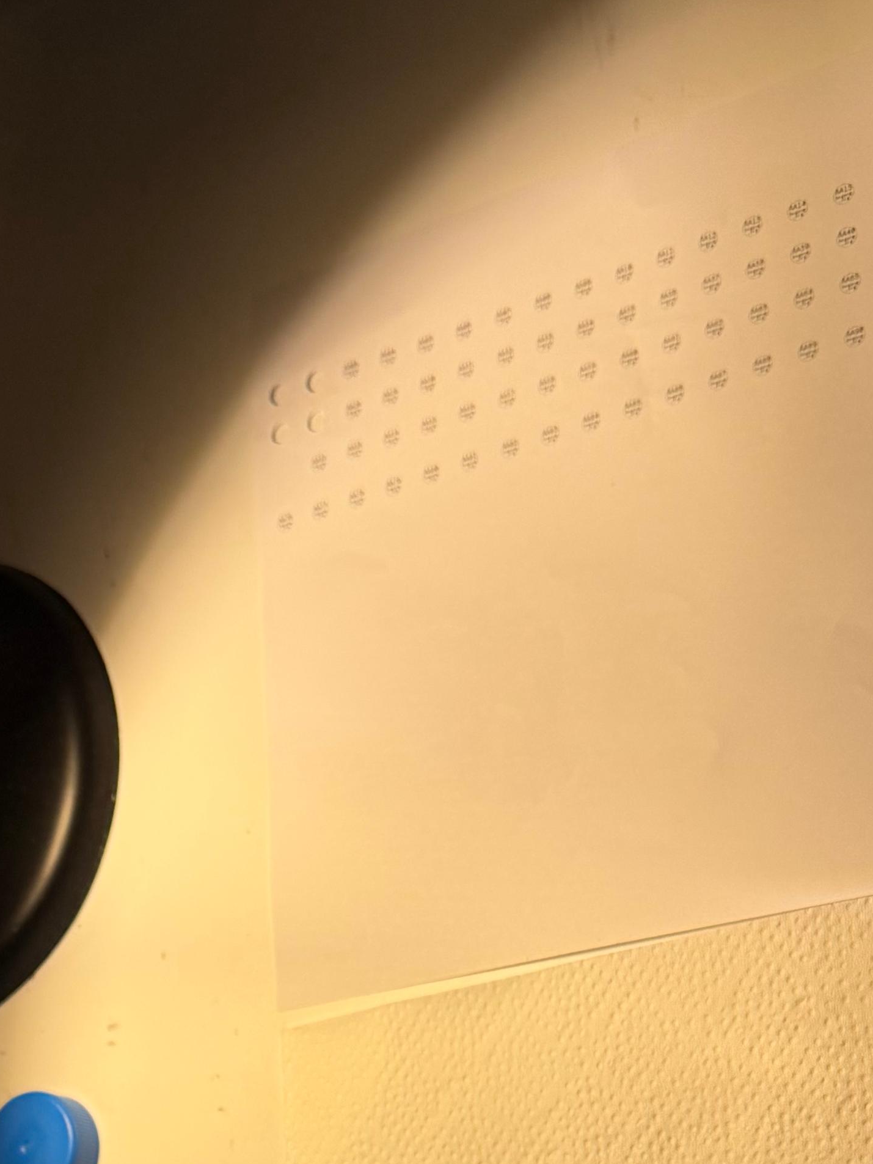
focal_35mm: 63
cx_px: 162
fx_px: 2118
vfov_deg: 28.0
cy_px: 1282
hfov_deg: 22.9
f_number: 1.78
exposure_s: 1/121
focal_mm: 6.76
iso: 125
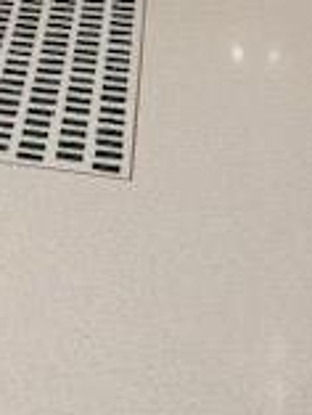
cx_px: -137
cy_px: -423
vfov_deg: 15.7
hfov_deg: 14.2
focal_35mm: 98
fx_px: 1176
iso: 200
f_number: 1.78
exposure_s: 1/120
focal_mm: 6.76
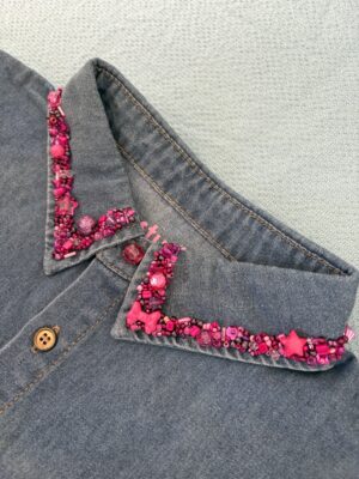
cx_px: 180
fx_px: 360
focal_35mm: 26
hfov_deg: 53.1
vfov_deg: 67.3
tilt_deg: -70.4
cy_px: 240
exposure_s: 1/60
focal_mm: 5.96
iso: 250
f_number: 1.6
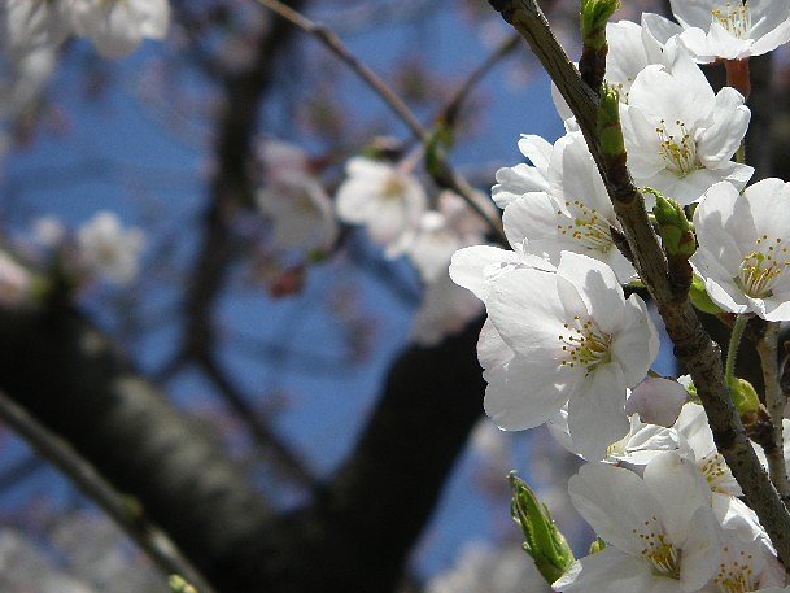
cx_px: 501
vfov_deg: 7.7
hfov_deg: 10.2
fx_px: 4405
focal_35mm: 193
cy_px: 315
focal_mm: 24.2
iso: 64
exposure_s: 1/500
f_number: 4.3
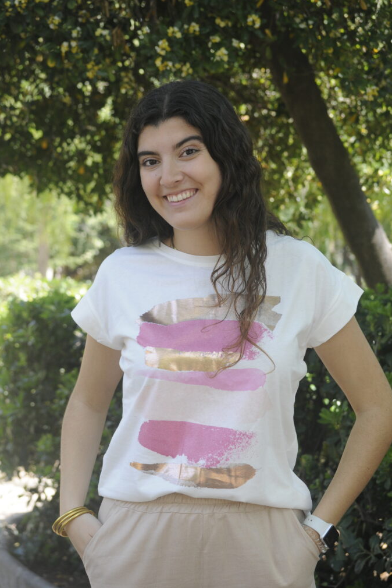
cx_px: 197
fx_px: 1363
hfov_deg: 16.4
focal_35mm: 84
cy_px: 295
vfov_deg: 24.3
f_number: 6.3
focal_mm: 55
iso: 400
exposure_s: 1/160
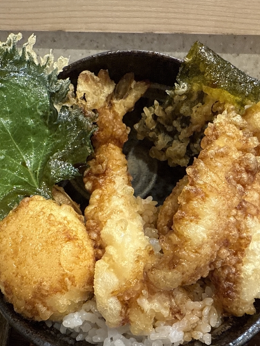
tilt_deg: -39.3
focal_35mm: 34
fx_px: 340
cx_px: 105
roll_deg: +1.5
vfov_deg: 53.9
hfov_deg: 41.6
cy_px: 173
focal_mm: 2.22
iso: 250
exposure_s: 1/60
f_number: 2.2
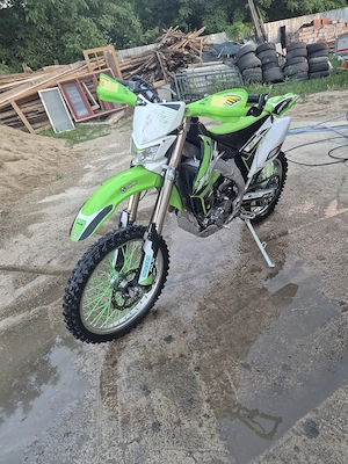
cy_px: 232
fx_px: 308
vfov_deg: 73.9
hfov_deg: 58.9
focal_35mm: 23
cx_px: 174
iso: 160
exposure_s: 1/100
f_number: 1.8
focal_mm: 5.4
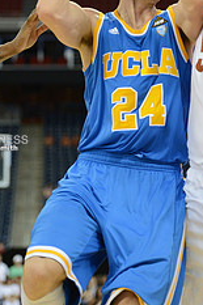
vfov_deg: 11.7
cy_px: 25
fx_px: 1474
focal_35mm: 174
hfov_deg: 7.9
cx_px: 125
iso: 2500
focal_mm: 90
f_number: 2.8
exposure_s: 1/1000
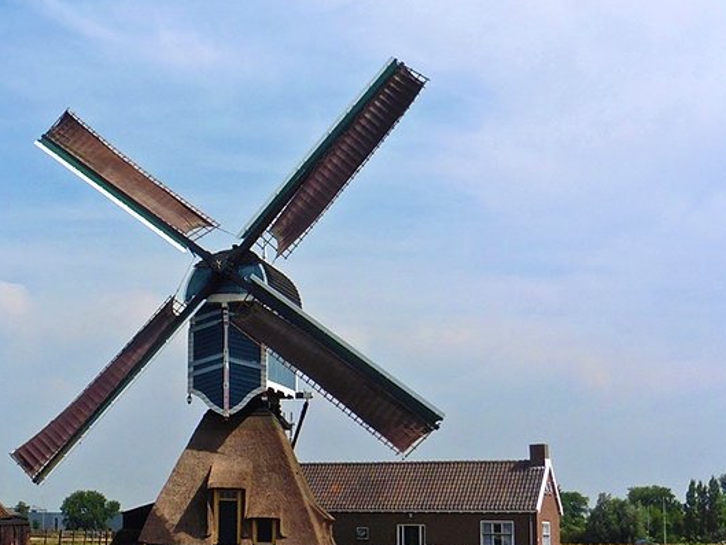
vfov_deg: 28.6
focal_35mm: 51
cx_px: 285
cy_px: 282
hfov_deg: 37.3
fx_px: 1070
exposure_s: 1/1600
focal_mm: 5.4
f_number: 5
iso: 100
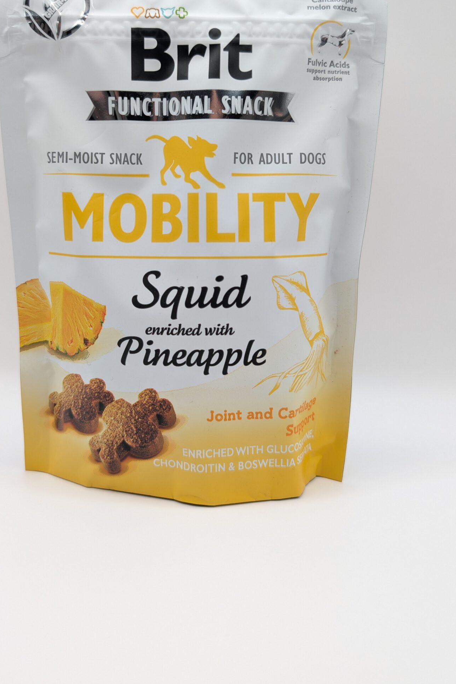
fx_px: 627
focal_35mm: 33
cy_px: 252
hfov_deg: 39.9
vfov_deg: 56.5
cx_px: 197
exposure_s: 1/85.5
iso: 33
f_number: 1.68
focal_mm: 6.9
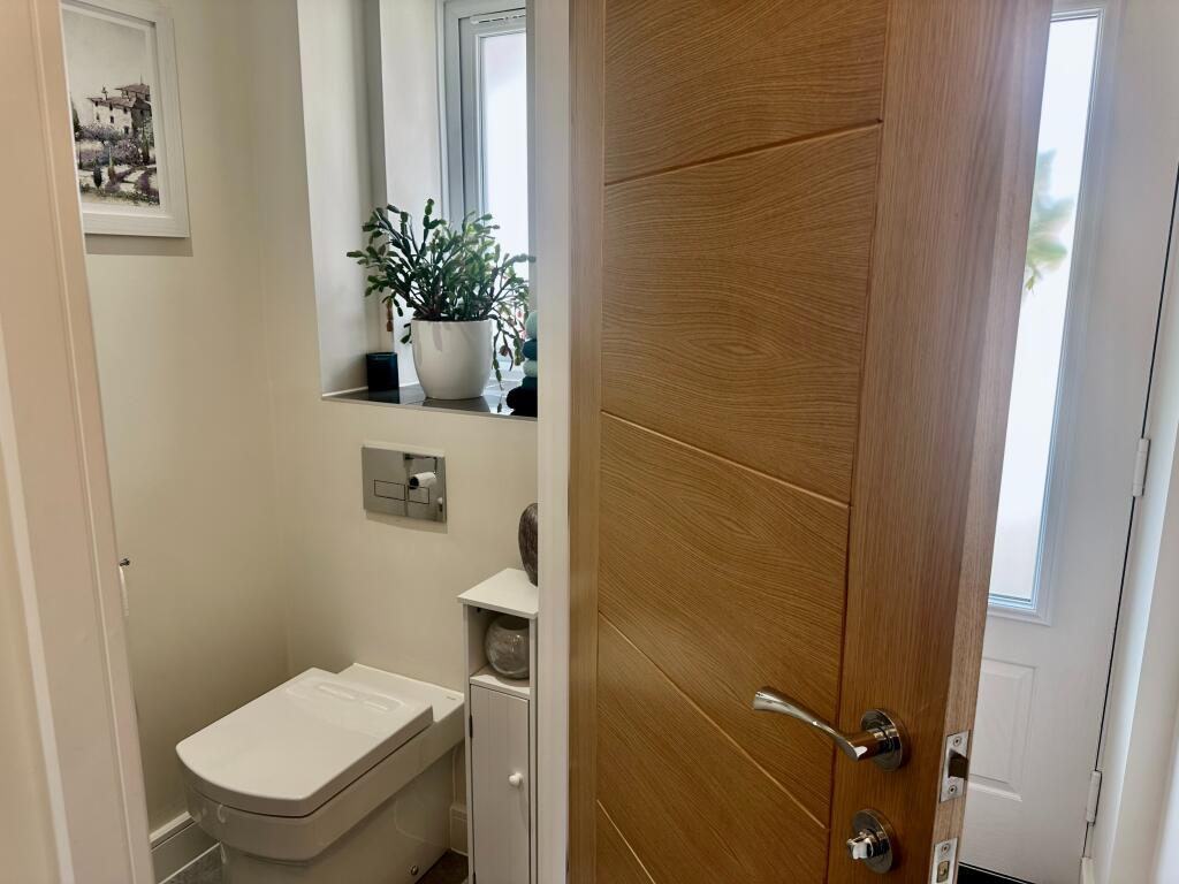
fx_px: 817
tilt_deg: -11.0
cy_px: 442
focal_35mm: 24
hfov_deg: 71.6
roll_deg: -0.3
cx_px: 590
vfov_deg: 56.8
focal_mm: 6.86
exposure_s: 1/100
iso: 80
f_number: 1.78
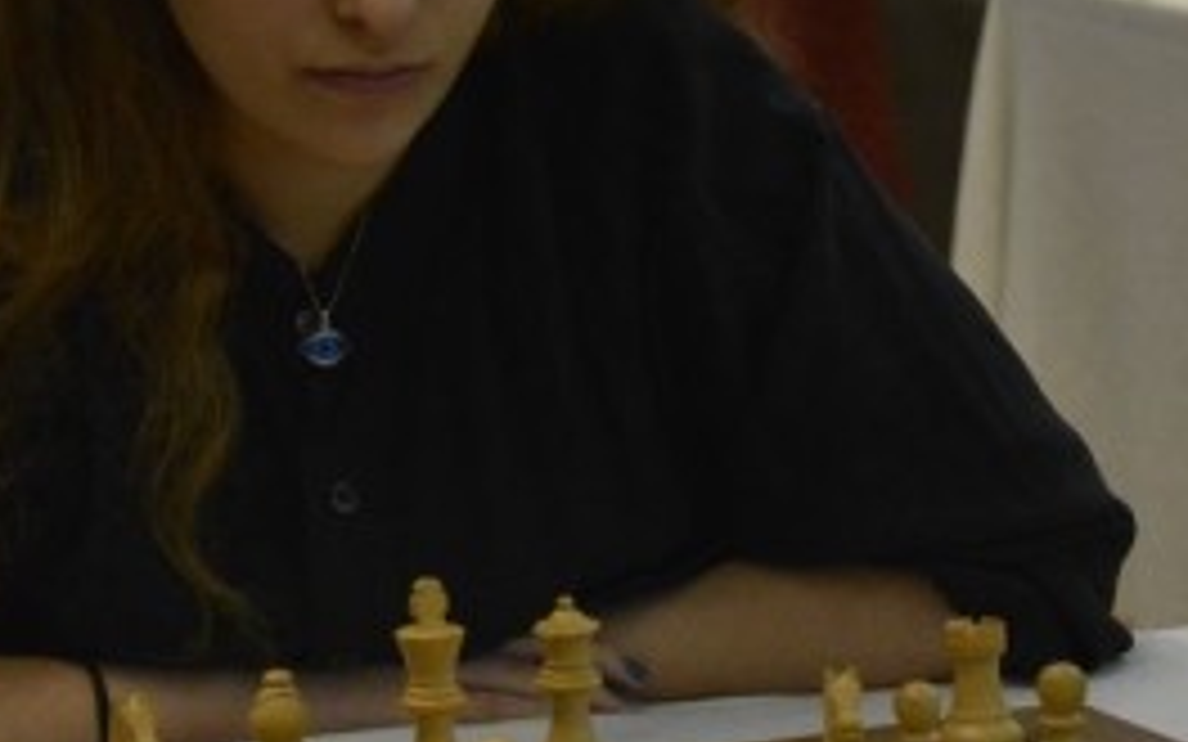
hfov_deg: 9.2
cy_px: 360
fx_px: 7414
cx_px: 608
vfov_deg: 5.7
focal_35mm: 229
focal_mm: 66
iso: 2500
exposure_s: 1/100
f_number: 5.3
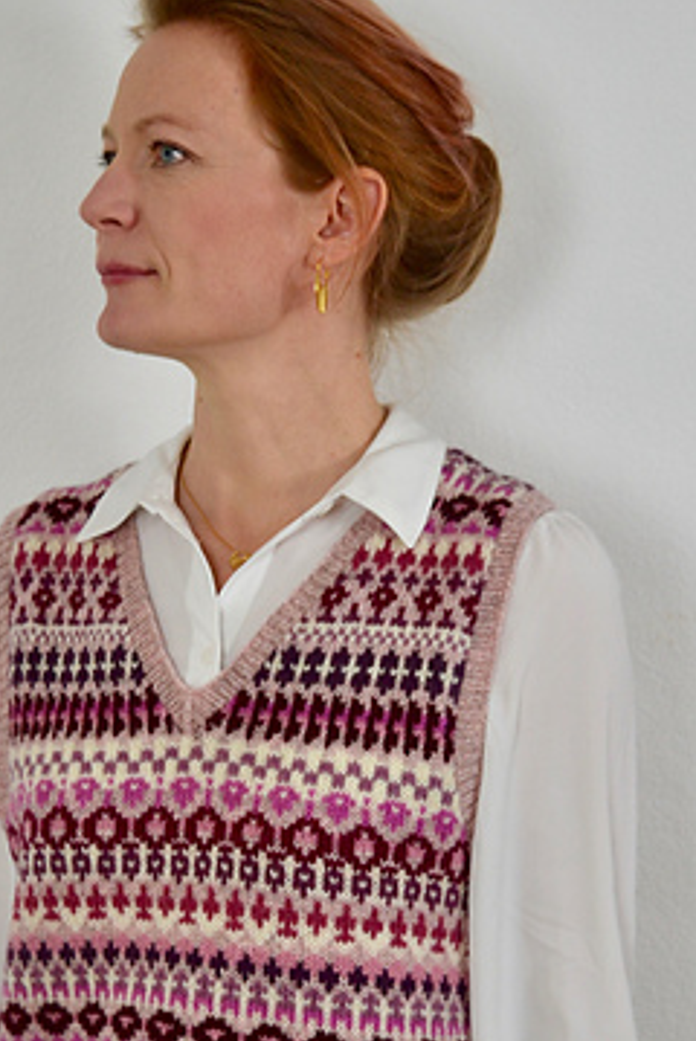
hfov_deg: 16.5
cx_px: 323
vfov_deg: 24.4
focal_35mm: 83
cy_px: 684
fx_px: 2399
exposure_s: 1/50
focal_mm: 31
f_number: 4.2
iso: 400
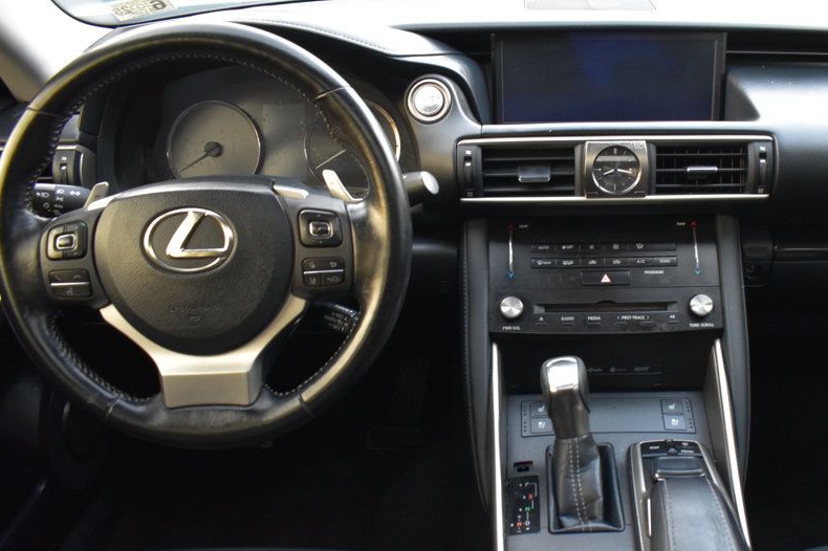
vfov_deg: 37.7
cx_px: 532
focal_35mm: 35
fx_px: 805
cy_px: 323
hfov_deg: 53.7
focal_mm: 18
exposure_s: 1/15
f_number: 5.6
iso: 1600
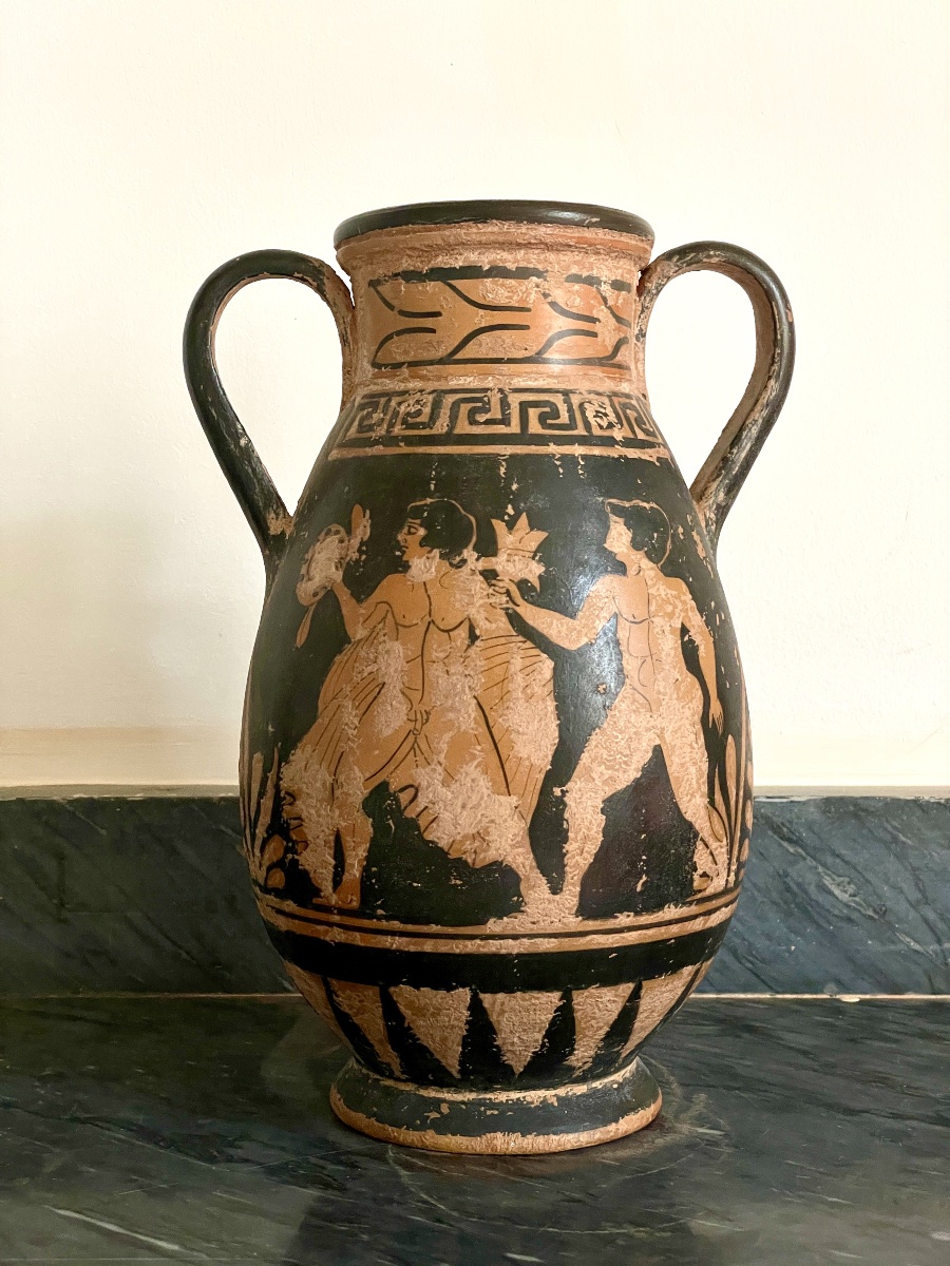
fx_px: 1903
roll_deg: +0.9
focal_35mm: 52
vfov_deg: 36.8
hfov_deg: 28.0
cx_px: 475
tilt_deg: -2.2
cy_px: 633
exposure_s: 1/99
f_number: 2
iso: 200
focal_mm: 6
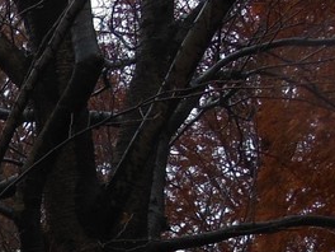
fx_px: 1277
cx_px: -260
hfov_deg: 13.5
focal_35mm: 132
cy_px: 470
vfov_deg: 10.5
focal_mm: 5.2
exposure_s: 1/80
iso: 125
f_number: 3.7
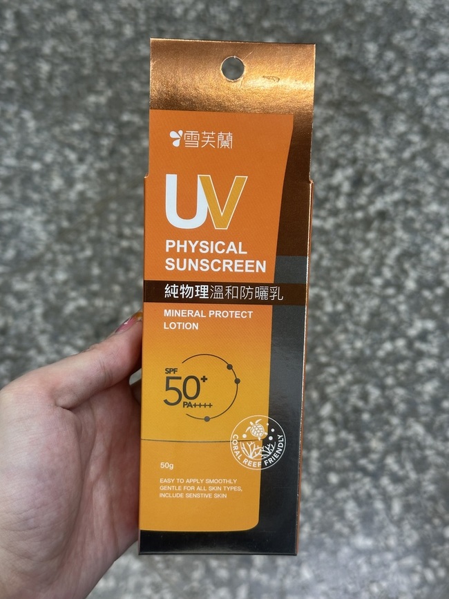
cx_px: 224
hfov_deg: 30.3
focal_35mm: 48
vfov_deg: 39.7
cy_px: 300
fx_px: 830
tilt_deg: -60.8
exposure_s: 1/60
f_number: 1.78
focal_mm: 6.86
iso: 125
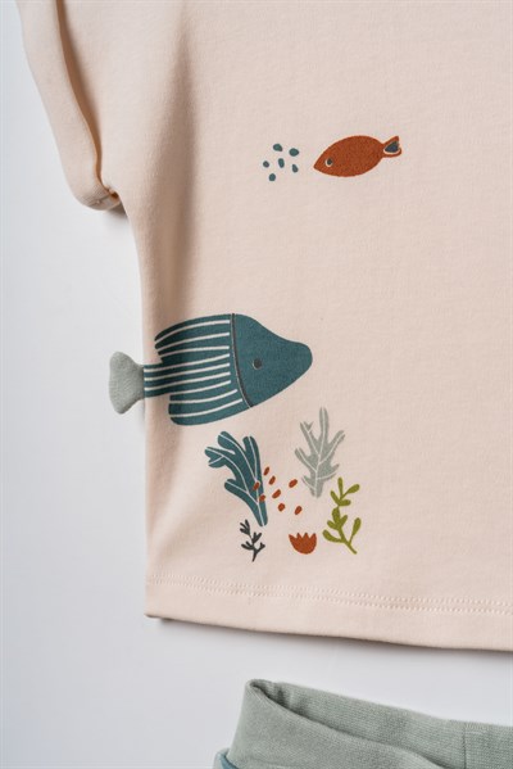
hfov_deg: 27.0
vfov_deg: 39.6
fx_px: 1067
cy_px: 384
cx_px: 256
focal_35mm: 50
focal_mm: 50
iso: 250
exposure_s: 1/125
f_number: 9
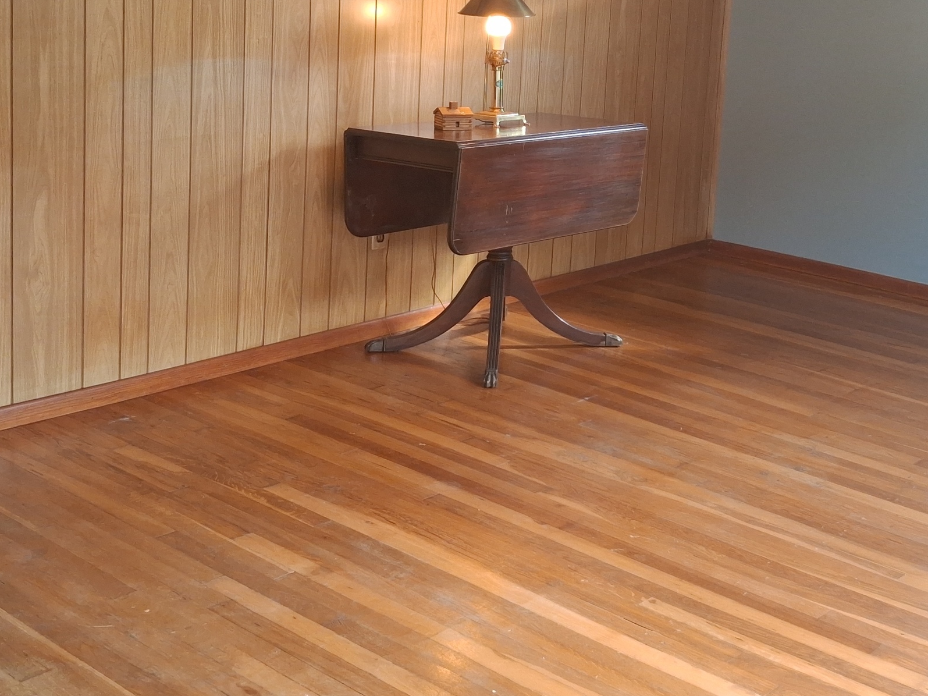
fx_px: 1394
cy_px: 184
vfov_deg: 27.7
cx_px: 579
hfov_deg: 36.6
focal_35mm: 52
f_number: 1.8
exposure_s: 1/120
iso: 160
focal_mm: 4
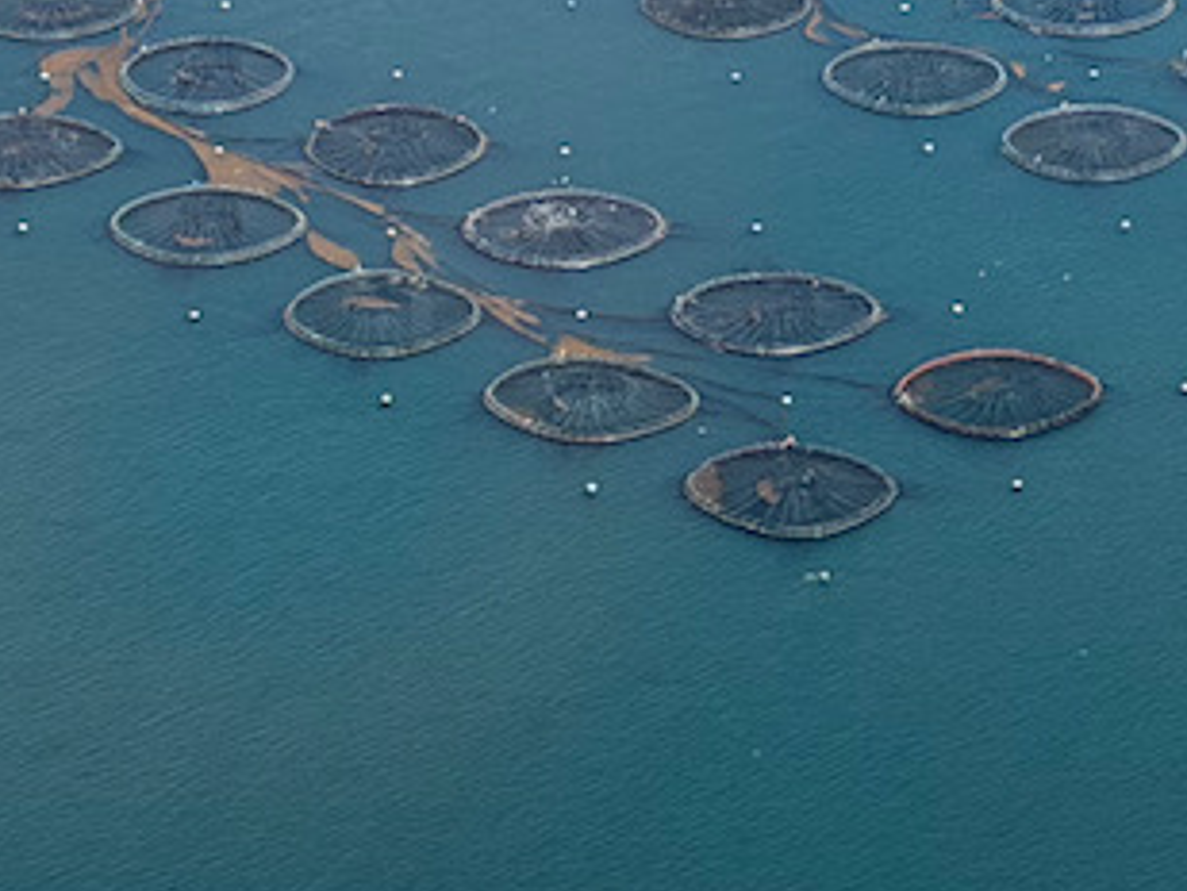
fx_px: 6826
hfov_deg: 9.9
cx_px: 818
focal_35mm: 199
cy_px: -8
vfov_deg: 7.4
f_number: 1.78
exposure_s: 1/3378
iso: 100
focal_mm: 6.76
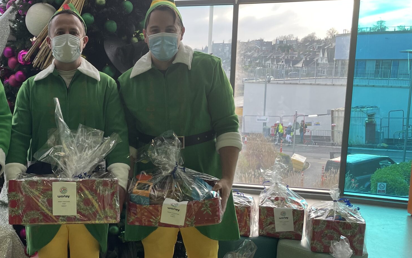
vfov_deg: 26.8
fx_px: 539
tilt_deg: -10.3
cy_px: 165
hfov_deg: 39.9
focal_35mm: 48
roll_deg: +0.6
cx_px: 73
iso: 32
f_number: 1.6
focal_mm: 4.2
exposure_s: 1/100
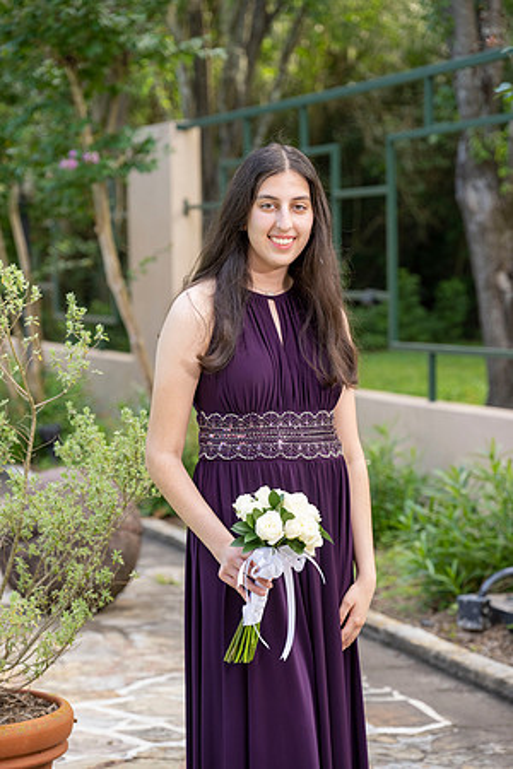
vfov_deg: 20.8
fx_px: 2095
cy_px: 384
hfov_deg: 14.0
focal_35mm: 98
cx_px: 256
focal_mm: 98
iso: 500
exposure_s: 1/200
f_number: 5
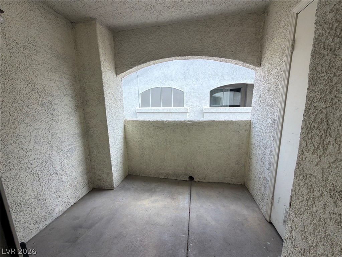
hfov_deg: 102.1
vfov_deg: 85.7
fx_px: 138
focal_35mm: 14
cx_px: 171
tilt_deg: -11.2
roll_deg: +1.0
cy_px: 128
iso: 40
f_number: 2.2
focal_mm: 2.22
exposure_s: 1/132
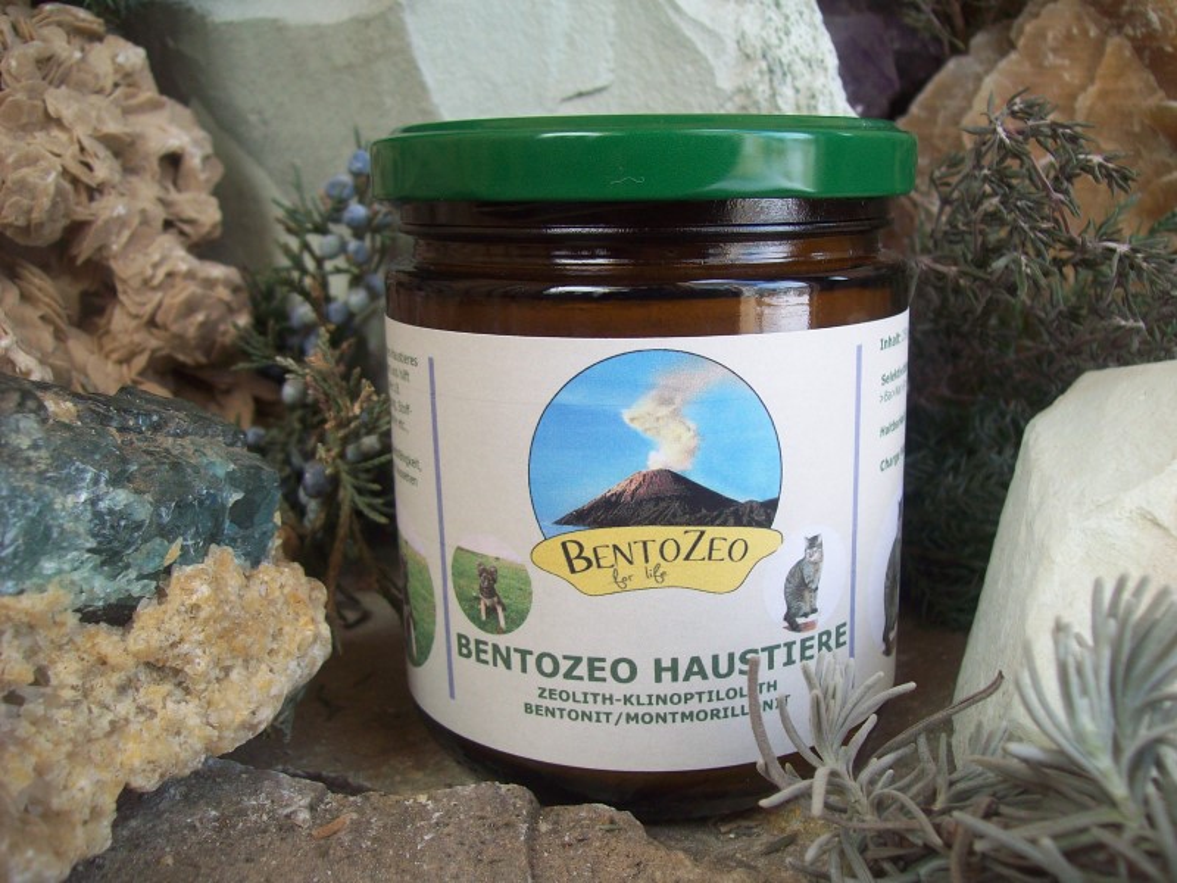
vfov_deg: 39.7
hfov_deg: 51.4
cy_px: 442
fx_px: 1224
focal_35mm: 36
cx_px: 588
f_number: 2.7
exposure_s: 1/138
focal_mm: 6
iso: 80
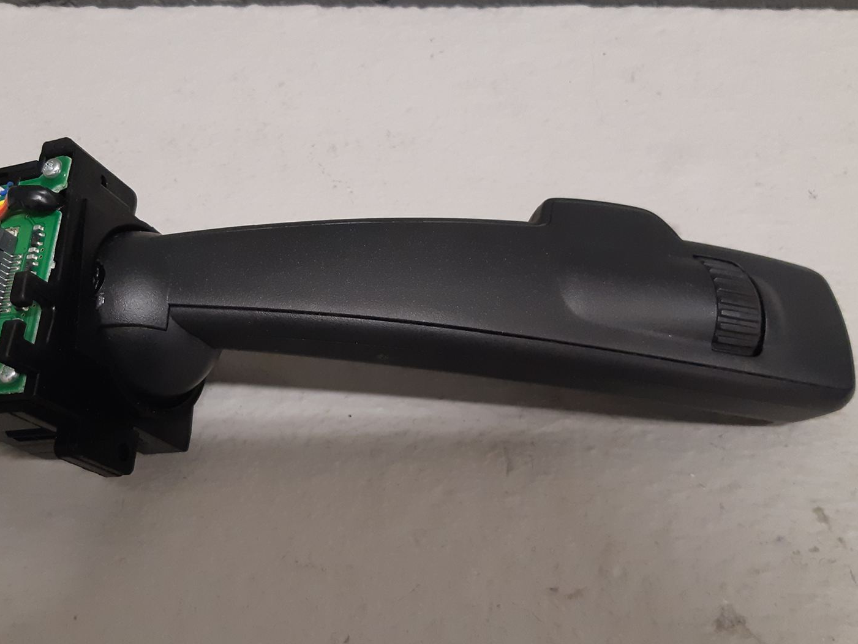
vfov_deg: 37.7
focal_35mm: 38
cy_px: 320
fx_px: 942
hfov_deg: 48.7
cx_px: 350
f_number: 1.7
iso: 200
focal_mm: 3.93
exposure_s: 1/50
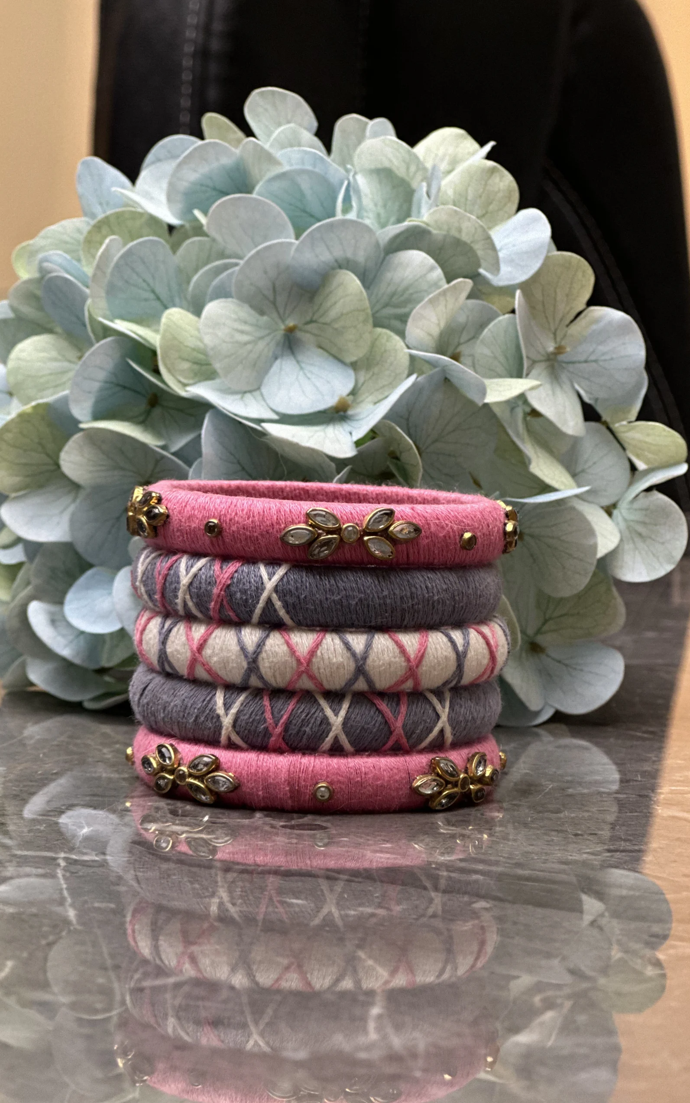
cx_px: 319
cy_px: 551
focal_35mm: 82
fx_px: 2467
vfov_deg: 25.2
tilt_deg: -3.5
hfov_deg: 15.9
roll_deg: -3.3
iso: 160
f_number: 2.8
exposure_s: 1/33
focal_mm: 9
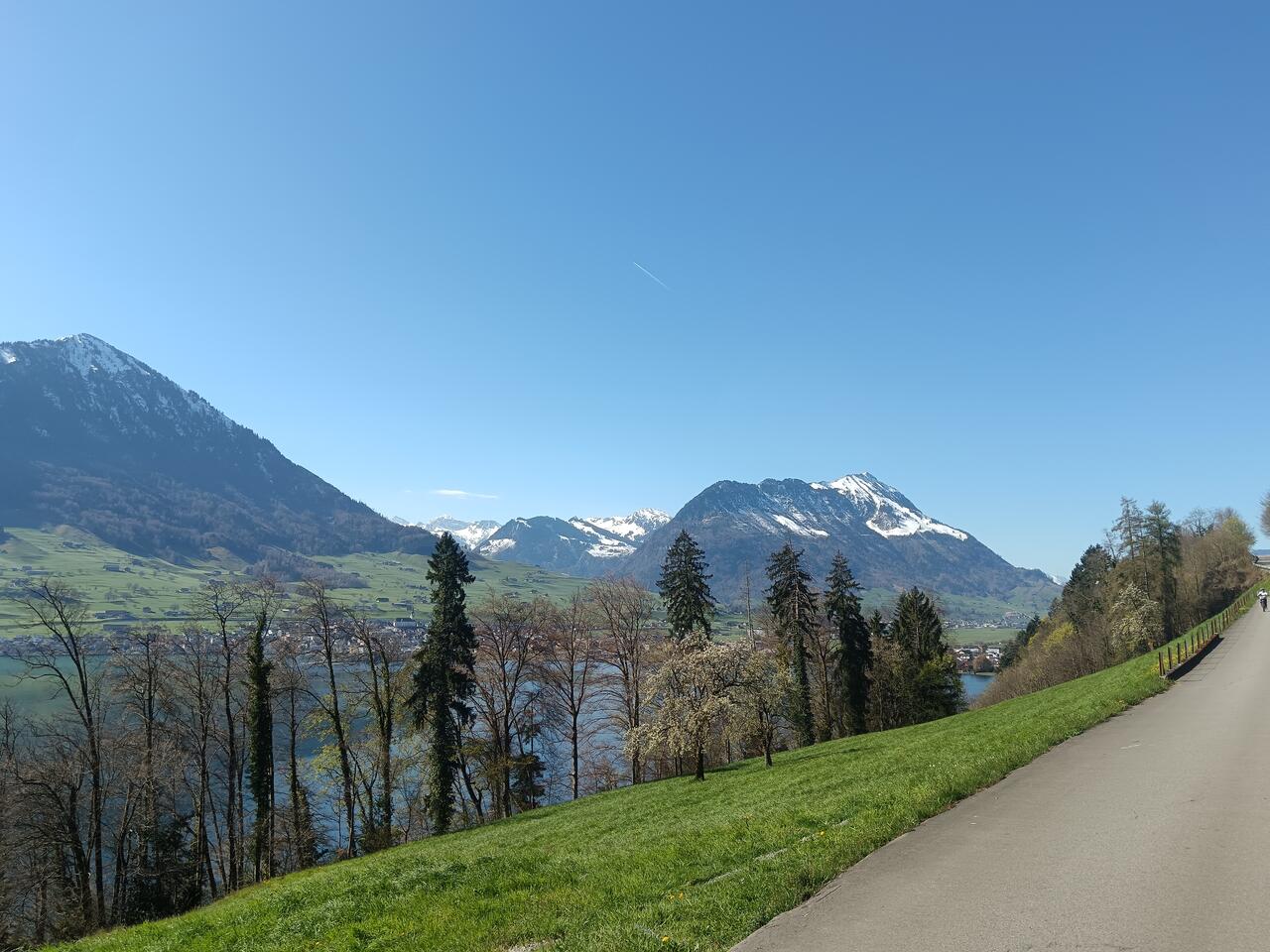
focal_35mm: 27
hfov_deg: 65.3
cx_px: 635
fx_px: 991
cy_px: 476
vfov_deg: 51.4
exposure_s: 1/760
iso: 100
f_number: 1.9
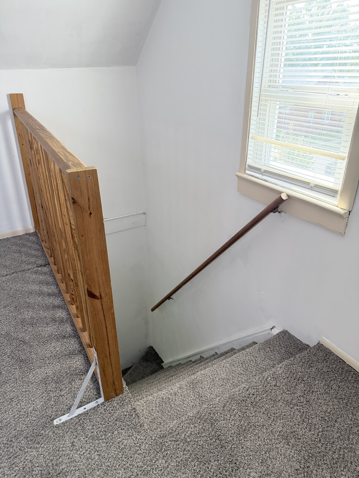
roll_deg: +0.8
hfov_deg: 56.8
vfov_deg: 71.6
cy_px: 239
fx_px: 332
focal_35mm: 24
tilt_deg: -26.4
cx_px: 180
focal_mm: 6.76
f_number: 1.78
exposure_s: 1/152
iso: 200
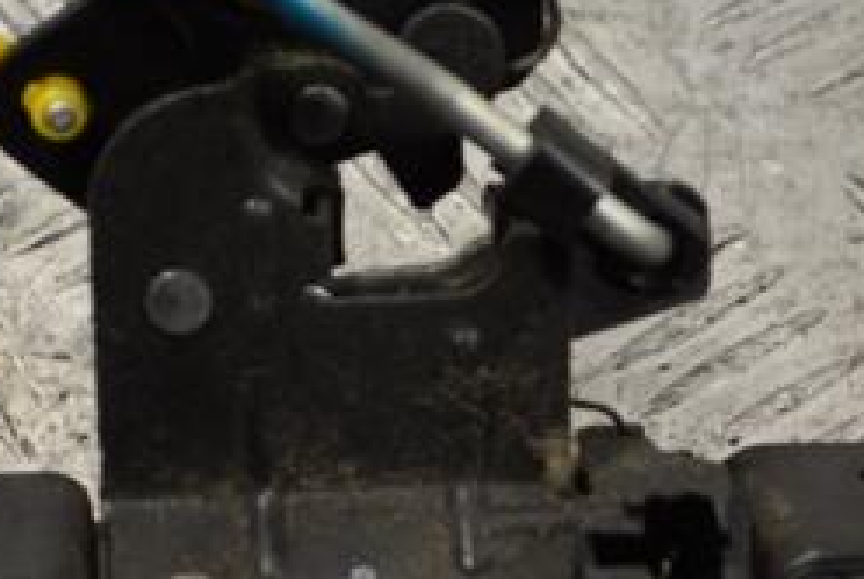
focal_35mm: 199
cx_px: 380
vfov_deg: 6.9
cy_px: 439
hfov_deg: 10.3
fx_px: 4787
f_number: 5.6
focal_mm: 55
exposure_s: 1/30
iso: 200
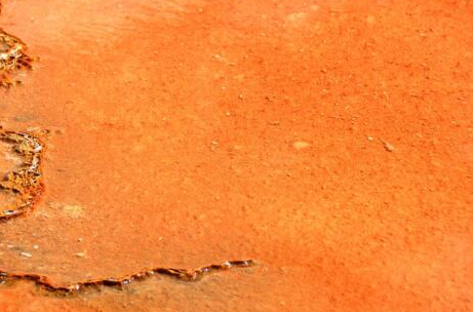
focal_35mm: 271
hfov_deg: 7.6
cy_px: 140
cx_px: 180
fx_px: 3549
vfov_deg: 5.0
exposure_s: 1/800
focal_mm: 130
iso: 200
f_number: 7.1
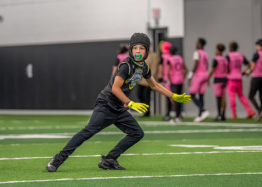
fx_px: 2002
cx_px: 114
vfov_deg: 5.3
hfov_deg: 7.5
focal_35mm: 269
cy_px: 79
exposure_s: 1/1000
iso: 6400
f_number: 2.8
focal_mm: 162
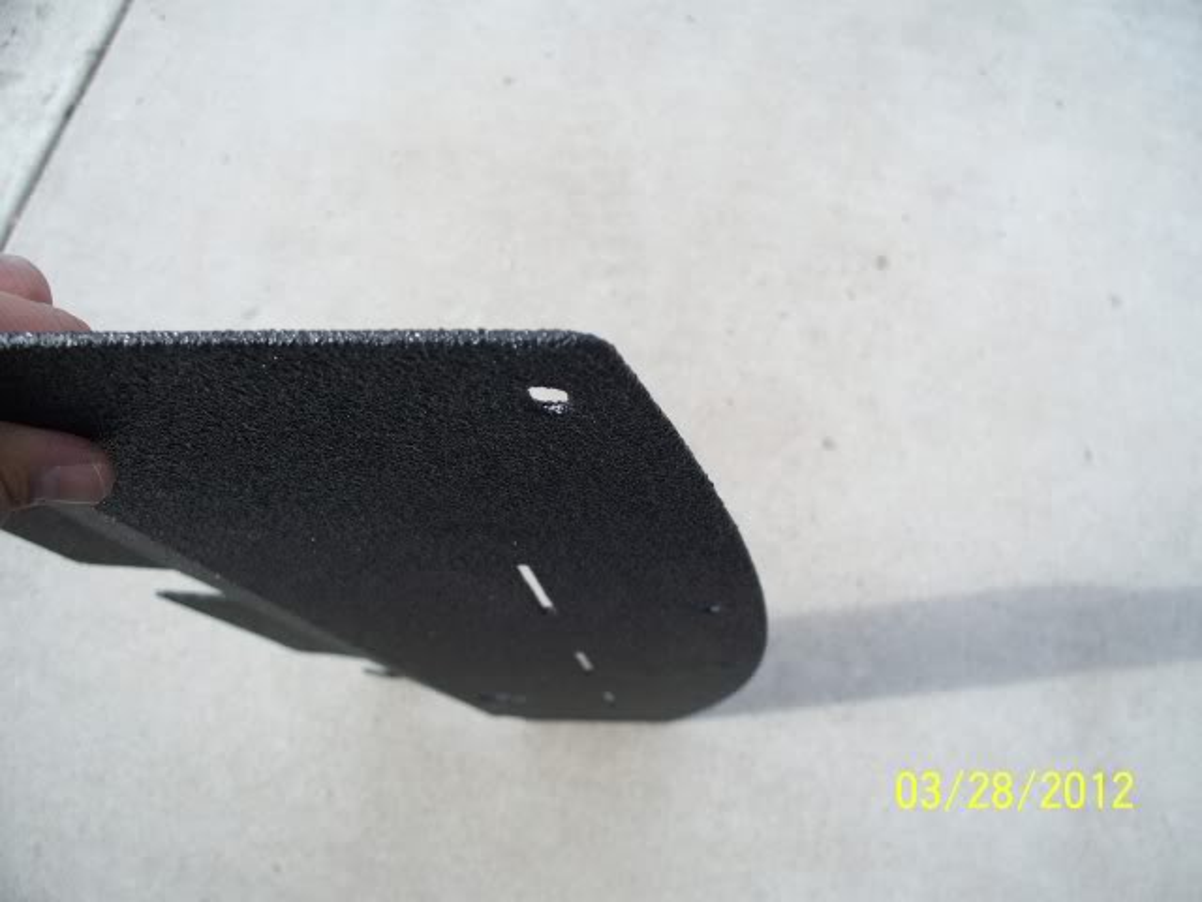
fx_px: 1250
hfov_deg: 51.4
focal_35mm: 36
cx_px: 601
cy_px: 451
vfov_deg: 39.7
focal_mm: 7.5
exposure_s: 1/160
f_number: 2.8
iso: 64
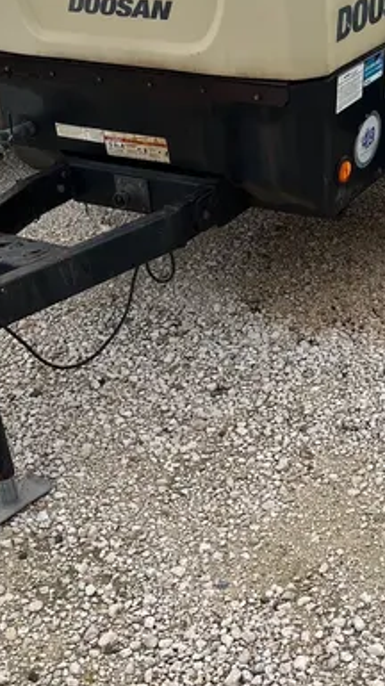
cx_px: 355
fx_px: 982
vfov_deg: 38.4
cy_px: 290
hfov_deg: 21.6
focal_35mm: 54
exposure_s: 1/1458
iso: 50
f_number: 1.6
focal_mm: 5.1
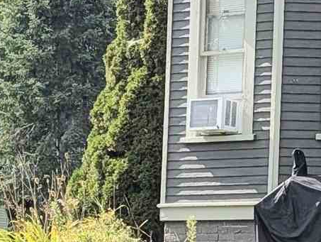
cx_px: 589
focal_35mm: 162
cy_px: 141
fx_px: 1504
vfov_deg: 9.2
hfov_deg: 11.3
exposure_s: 1/1715
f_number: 1.68
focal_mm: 6.9
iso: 20
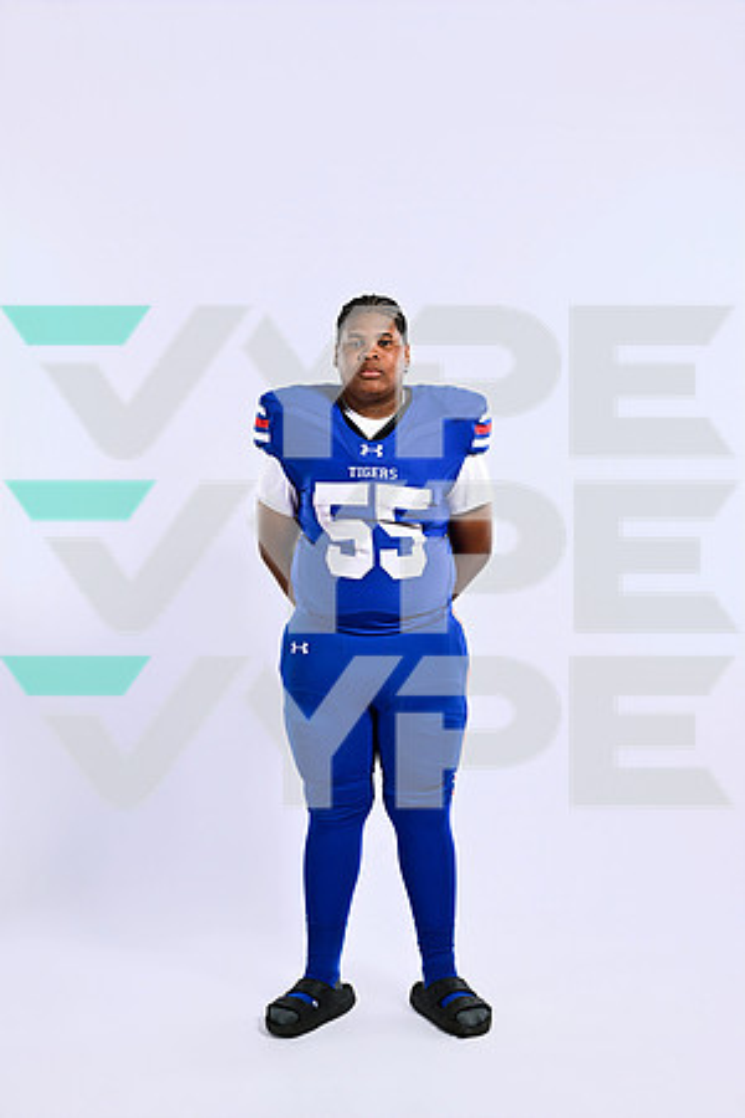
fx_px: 1645
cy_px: 559
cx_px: 372
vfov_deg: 37.5
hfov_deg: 25.5
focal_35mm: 53
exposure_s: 1/200
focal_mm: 53
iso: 160
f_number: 7.1
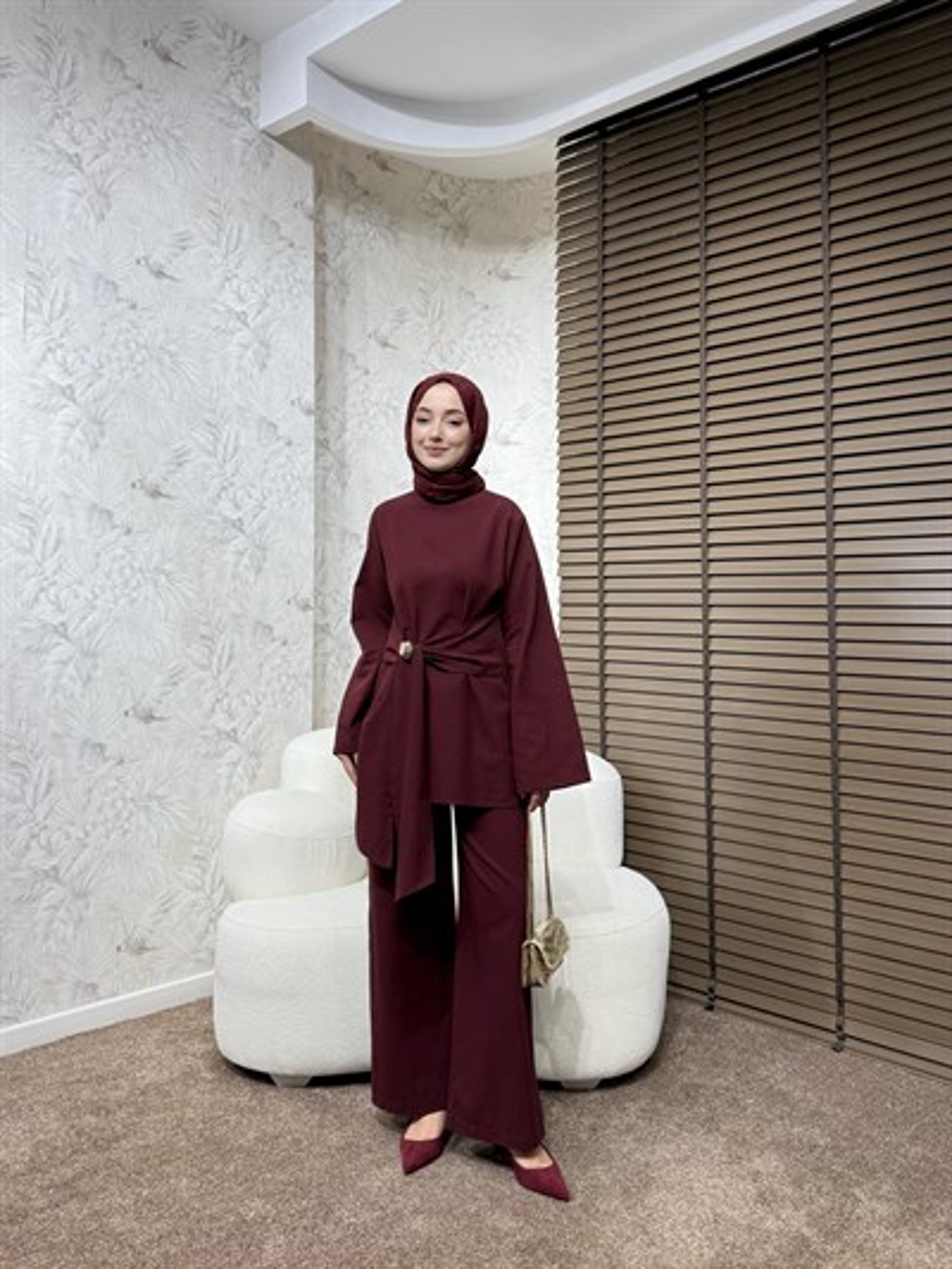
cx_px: 476
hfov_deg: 56.8
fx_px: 880
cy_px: 634
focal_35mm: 24
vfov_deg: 71.6
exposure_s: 1/326
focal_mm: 6.76
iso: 80
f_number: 1.78
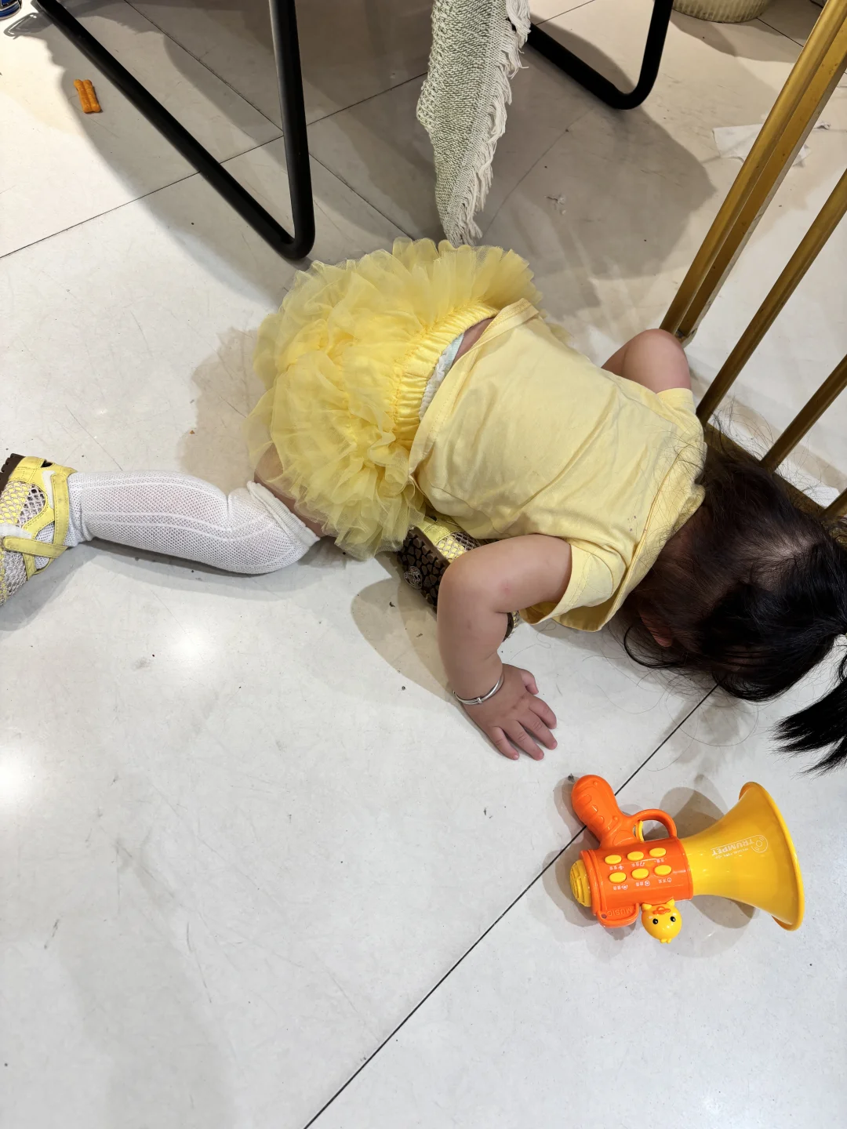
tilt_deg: -59.1
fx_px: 848
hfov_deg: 53.1
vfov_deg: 67.3
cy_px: 564
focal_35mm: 26
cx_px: 424
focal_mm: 5.96
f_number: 1.6
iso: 40
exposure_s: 1/100
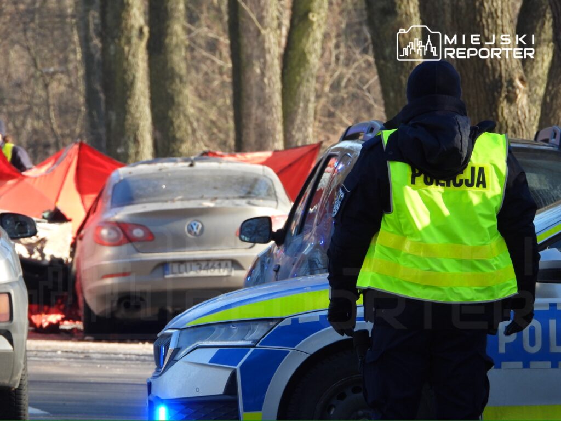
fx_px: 10534
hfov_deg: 3.1
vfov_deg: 2.3
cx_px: 280
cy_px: 210
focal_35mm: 650
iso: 200
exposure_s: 1/250
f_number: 5
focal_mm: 117
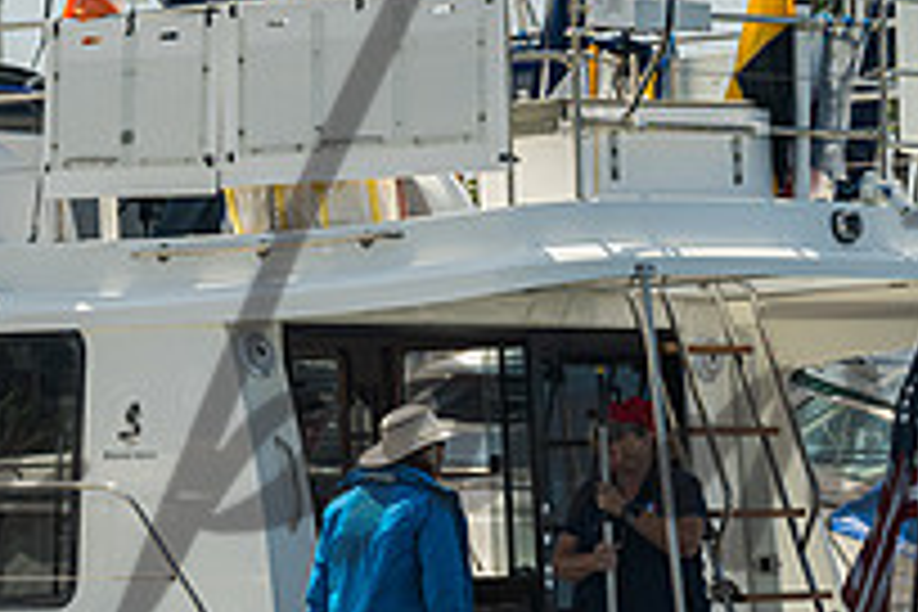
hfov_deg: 9.4
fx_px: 5584
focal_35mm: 219
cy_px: 416
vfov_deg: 6.3
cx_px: 500
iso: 250
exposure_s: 1/500
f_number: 6.3
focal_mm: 77
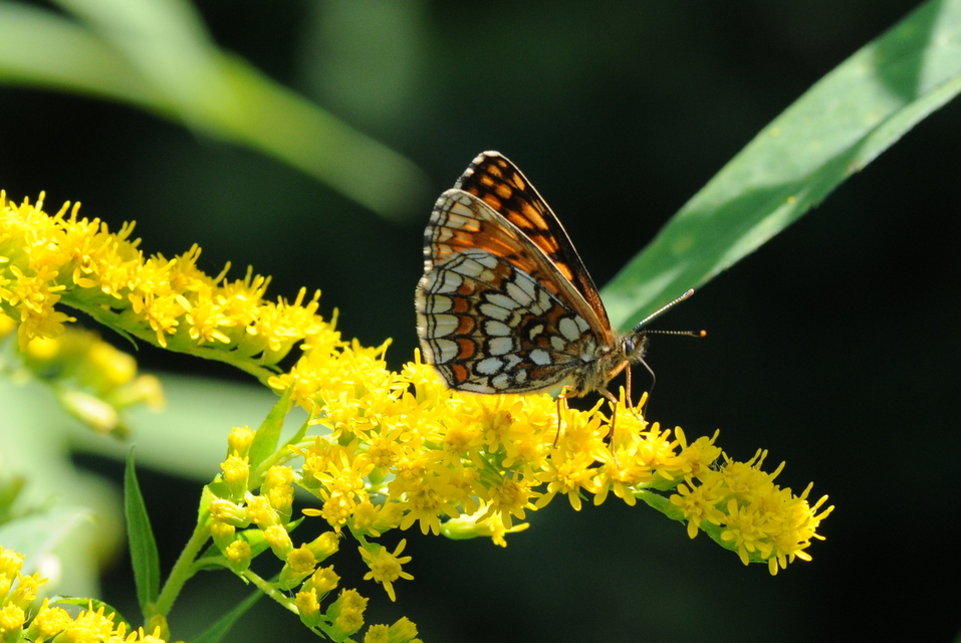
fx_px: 4208
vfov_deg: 8.7
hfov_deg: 13.0
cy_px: 322
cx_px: 480
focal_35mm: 158
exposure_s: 1/320
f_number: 11
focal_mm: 105
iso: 500
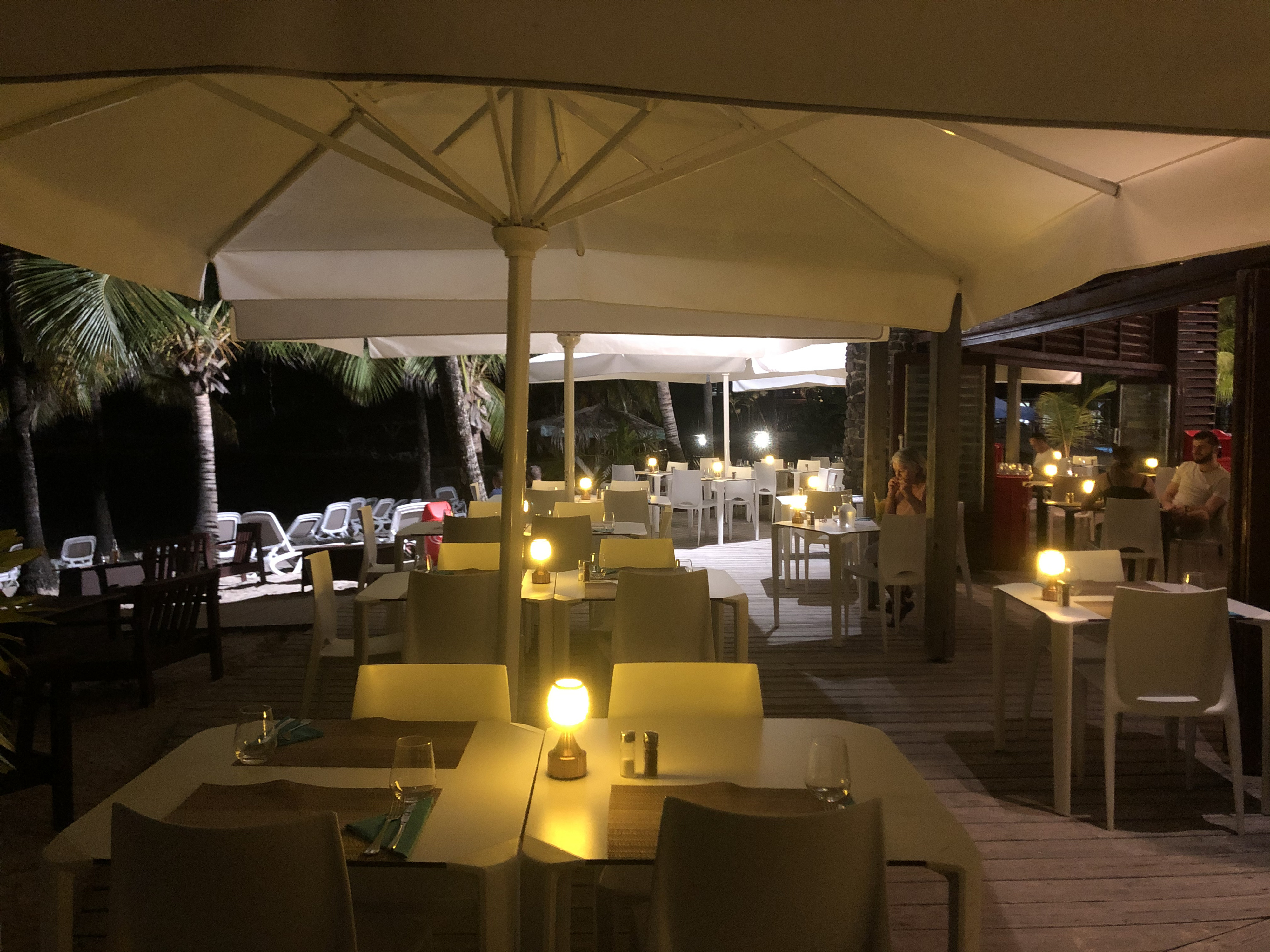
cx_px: 635
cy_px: 476
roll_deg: +0.7
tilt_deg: -3.6
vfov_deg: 49.7
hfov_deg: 63.4
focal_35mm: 28
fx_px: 1027
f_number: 1.8
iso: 125
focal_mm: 4
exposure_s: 1/4
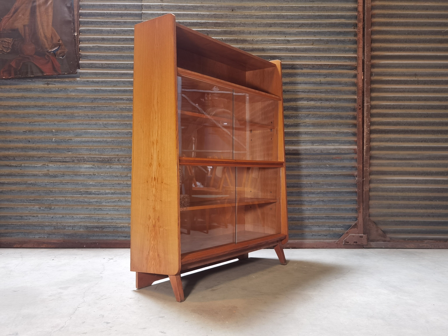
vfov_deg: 46.8
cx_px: 224
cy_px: 168
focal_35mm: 30
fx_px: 388
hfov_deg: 60.0
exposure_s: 1/50
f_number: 1.9
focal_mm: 6.71
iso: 320
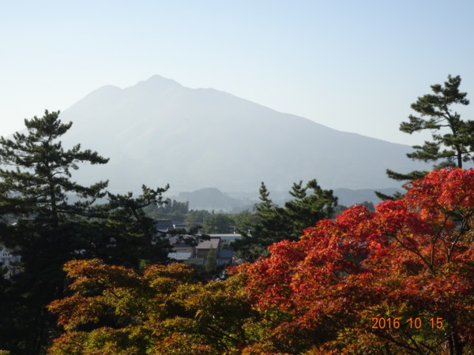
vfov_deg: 16.4
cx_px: 237
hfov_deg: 21.8
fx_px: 1232
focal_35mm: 90
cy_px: 178
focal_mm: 15.45
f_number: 8
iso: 160
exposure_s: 1/250
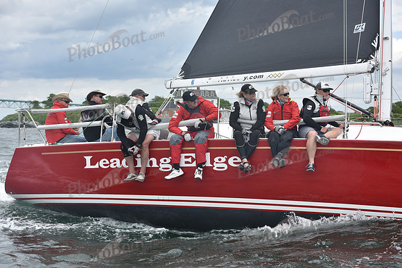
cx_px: 201
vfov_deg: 19.5
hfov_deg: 28.8
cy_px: 134
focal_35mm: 70
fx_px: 782
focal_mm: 70
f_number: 5.6
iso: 250
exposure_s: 1/1000
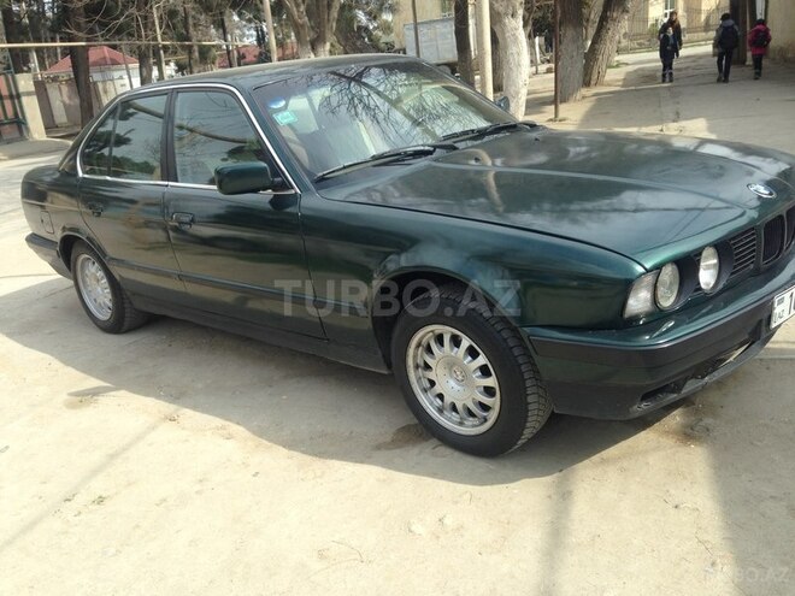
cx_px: 398
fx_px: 758
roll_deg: +6.2
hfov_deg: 55.4
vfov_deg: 42.9
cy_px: 298
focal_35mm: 33
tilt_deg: -18.0
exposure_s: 1/847
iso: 50
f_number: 2.4
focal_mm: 4.12
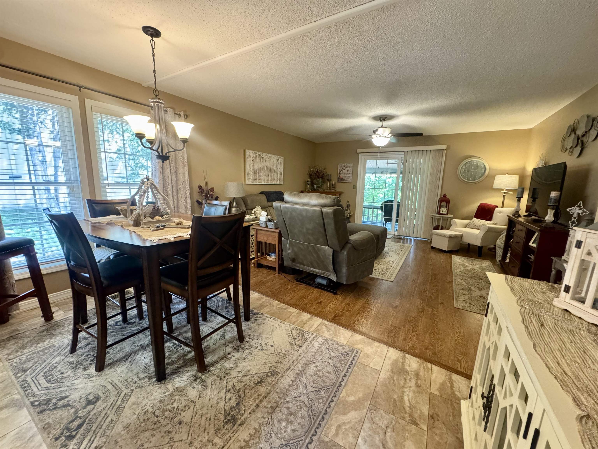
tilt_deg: -11.5
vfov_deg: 85.7
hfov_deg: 102.1
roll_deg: -2.2
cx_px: 299
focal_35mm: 14
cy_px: 224
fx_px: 242
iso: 800
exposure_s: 1/60
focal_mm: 2.22
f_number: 2.2
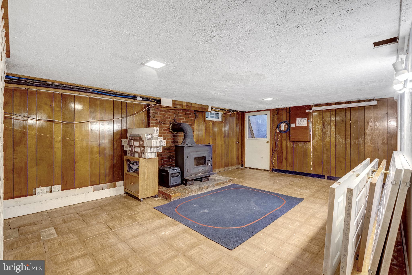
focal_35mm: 16
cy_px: 138
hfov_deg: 96.7
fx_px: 183
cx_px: 206
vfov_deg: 73.7
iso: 1250
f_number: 8
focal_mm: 16
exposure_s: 1/5
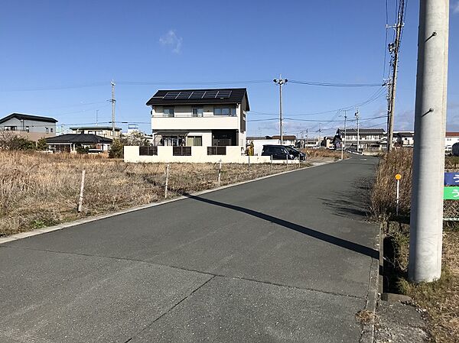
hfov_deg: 63.5
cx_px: 230
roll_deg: +0.6
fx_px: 371
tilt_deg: -2.5
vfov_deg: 49.7
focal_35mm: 28
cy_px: 172
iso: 20
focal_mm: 3.99
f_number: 1.8
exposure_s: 1/3425
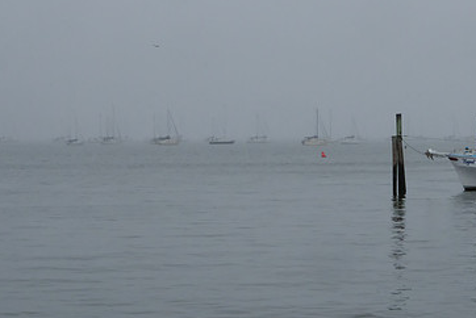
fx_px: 1760
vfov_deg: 10.3
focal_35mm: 133
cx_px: 347
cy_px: 114
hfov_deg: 15.3
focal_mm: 55
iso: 3200
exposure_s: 1/125
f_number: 22
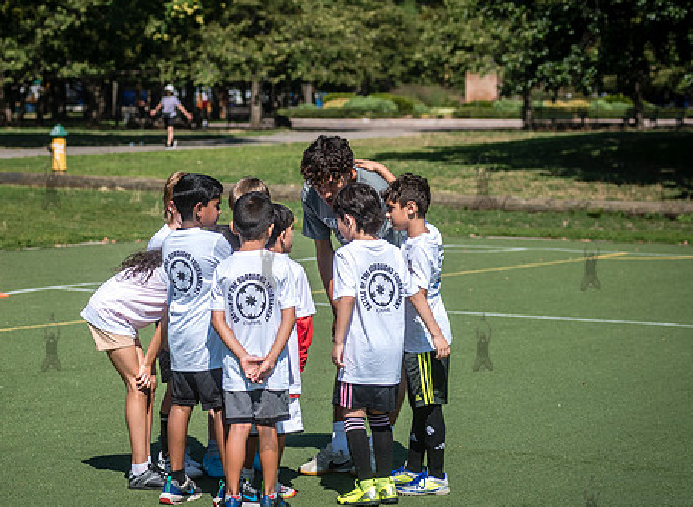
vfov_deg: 11.7
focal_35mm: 125
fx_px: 2479
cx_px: 308
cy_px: 212
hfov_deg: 15.9
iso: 200
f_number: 4
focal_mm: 80
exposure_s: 1/3200
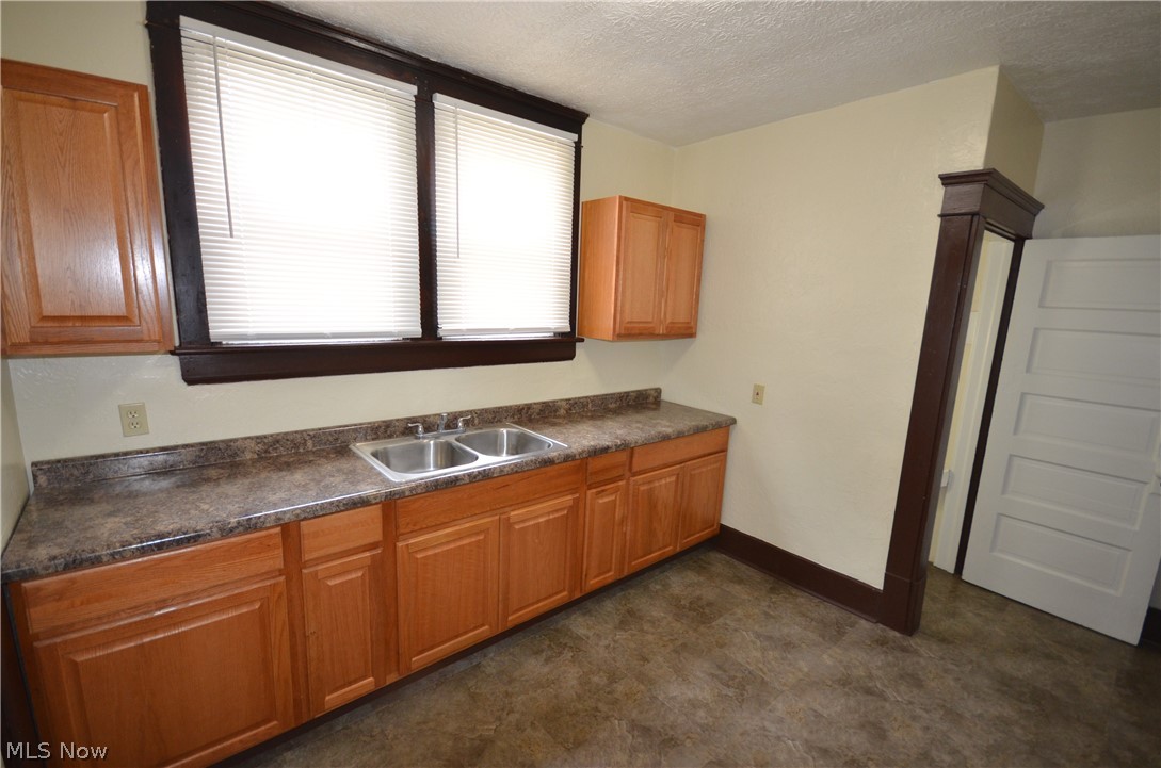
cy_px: 384
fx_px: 483
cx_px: 580
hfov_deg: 100.5
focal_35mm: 15
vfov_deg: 77.1
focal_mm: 10
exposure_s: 1/60
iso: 800
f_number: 4
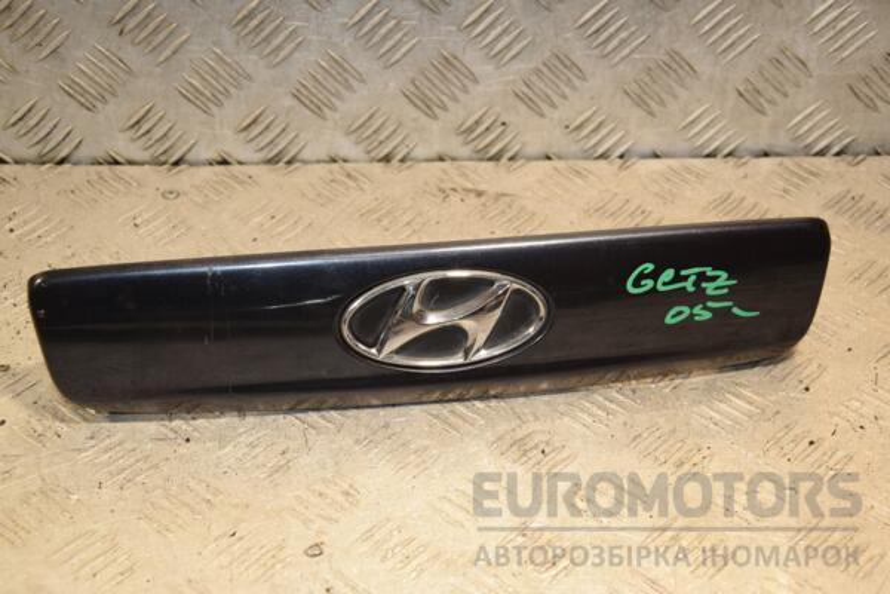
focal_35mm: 75
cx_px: 445
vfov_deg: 18.2
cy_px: 297
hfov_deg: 27.0
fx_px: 1854
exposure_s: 1/200
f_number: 6.3
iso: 800
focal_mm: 50
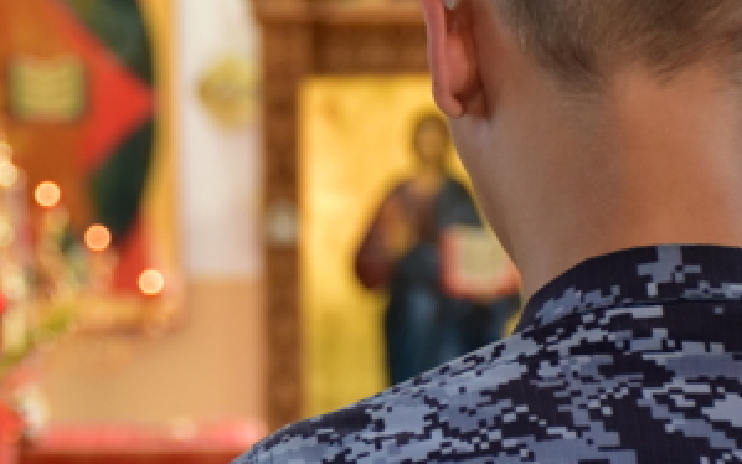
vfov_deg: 5.2
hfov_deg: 8.3
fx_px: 5117
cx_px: 239
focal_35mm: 253
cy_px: 342
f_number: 5
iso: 1000
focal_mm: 66
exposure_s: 1/60
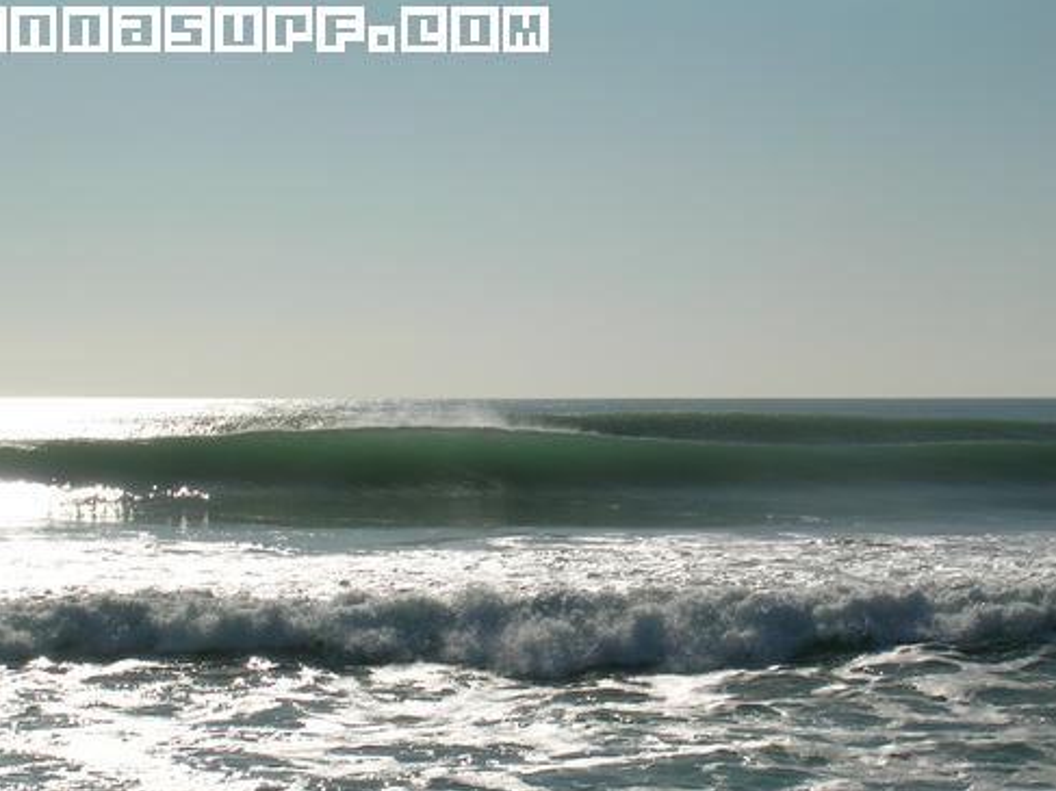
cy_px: 442
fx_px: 3507
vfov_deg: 12.9
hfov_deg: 17.1
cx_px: 489
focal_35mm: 115
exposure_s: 1/943
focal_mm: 15.5
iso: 50
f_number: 8
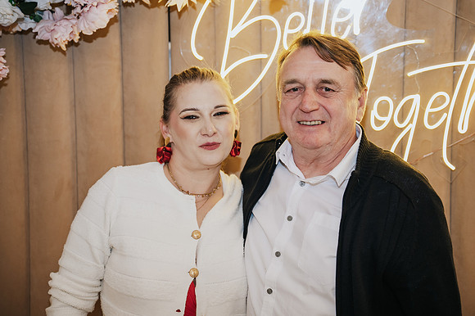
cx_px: 261
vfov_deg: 17.5
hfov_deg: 26.1
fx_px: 1025
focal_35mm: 78
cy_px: 147
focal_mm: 70
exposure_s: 1/200
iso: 1250
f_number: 3.2
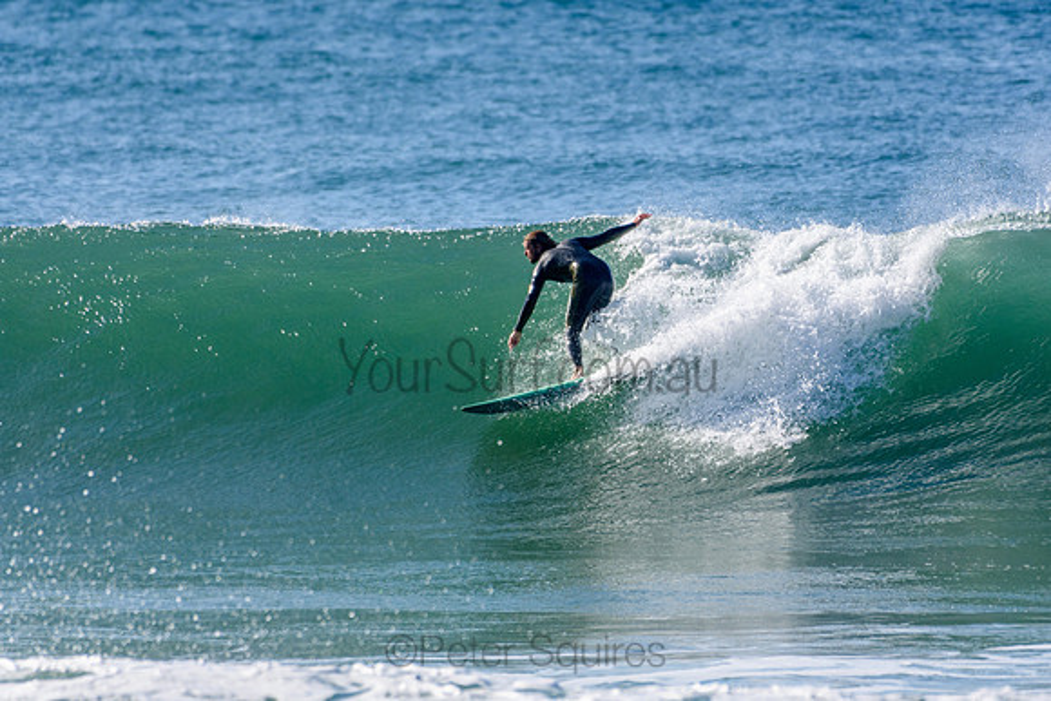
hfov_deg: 2.7
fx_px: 21900
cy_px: 350
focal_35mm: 750
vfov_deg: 1.8
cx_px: 526
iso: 280
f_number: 5.6
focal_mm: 500
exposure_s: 1/2000
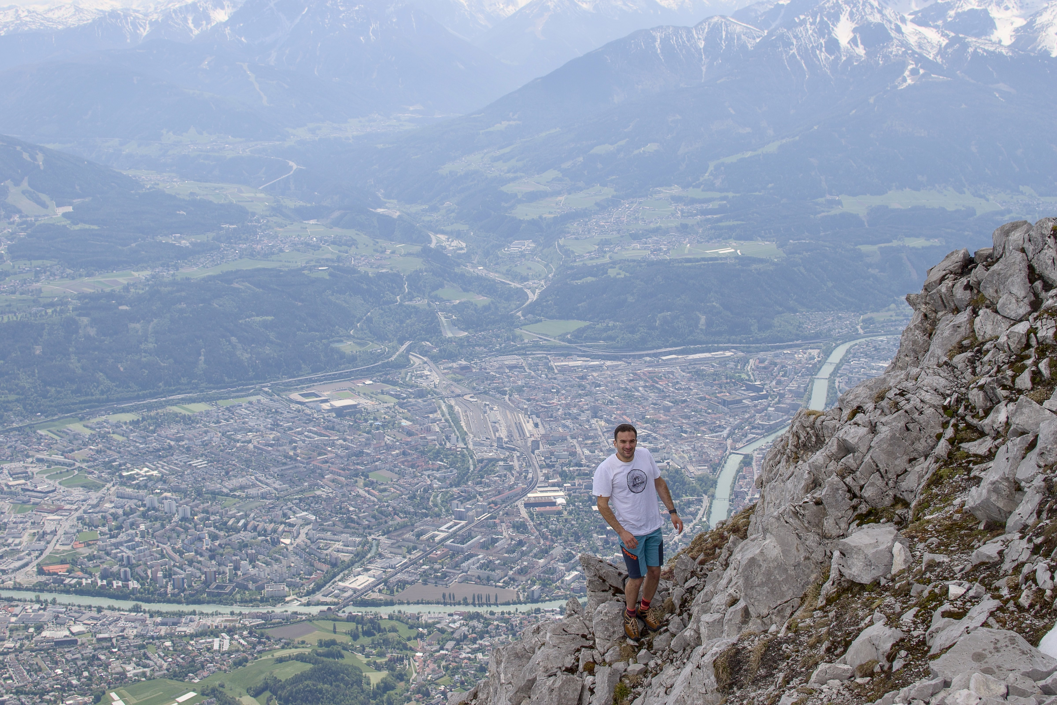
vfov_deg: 25.8
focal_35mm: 52
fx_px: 1541
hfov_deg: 37.9
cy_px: 352
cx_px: 528
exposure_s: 1/500
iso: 100
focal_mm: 35
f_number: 7.1
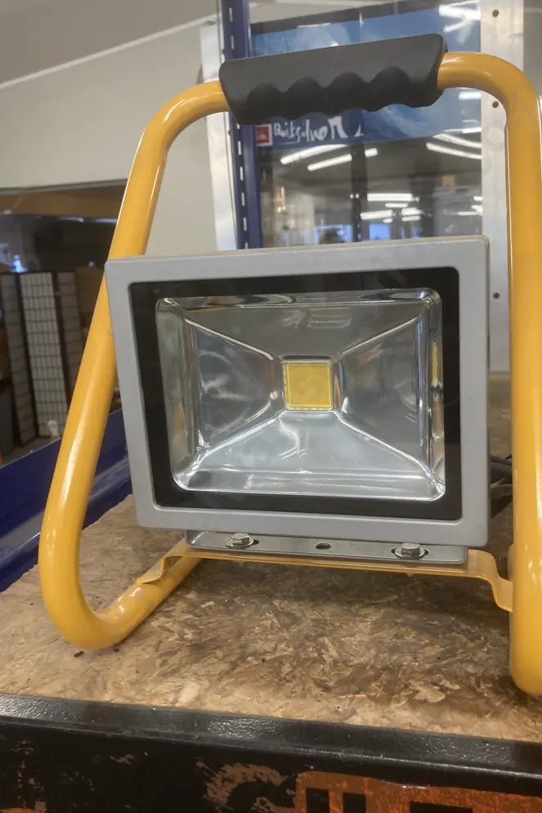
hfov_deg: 43.6
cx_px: 301
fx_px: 677
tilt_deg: -9.5
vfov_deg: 61.9
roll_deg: +2.7
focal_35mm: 30
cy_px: 396
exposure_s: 1/50
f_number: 1.8
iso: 80
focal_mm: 3.99
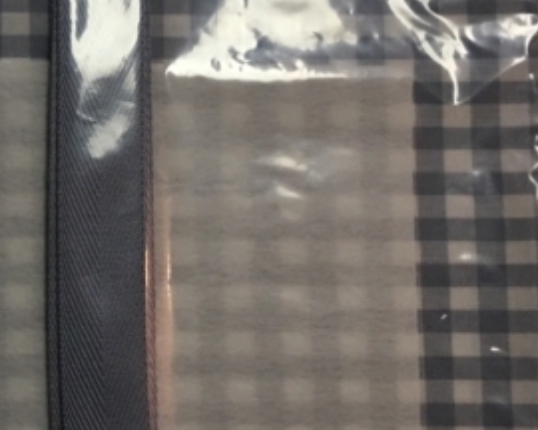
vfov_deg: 18.3
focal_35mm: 84
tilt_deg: -84.8
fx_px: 1338
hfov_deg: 20.8
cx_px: -155
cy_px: 215
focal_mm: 4.15
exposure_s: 1/15
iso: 64
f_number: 2.2
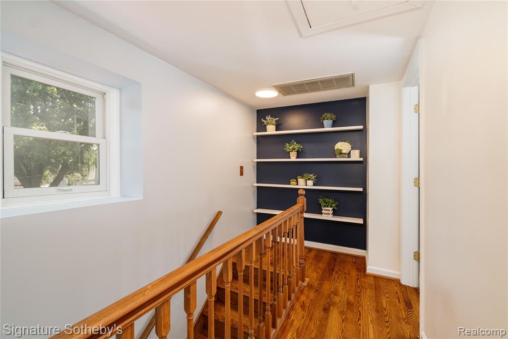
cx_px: 254
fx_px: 212
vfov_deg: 77.3
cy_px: 170
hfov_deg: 100.4
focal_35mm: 15
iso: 800
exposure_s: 1/125
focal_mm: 10
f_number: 6.4
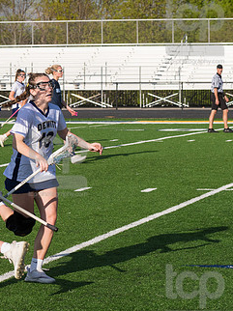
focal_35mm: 182
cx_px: 58
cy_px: 163
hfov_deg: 8.1
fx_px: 1636
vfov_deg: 10.9
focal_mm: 70
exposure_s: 1/1600
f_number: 5.6
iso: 250
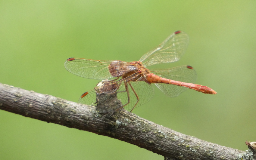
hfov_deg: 1.6
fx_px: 8906
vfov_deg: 1.0
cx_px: 128
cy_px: 72
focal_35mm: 1276
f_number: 5.9
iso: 400
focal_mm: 215
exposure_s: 1/125
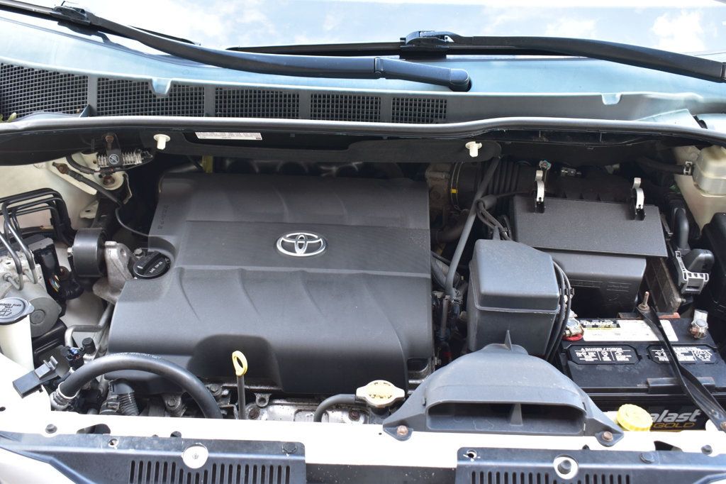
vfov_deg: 33.0
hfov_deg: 47.9
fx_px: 816
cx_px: 363
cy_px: 242
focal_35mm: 40
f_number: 6.3
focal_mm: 27
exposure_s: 1/15
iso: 400
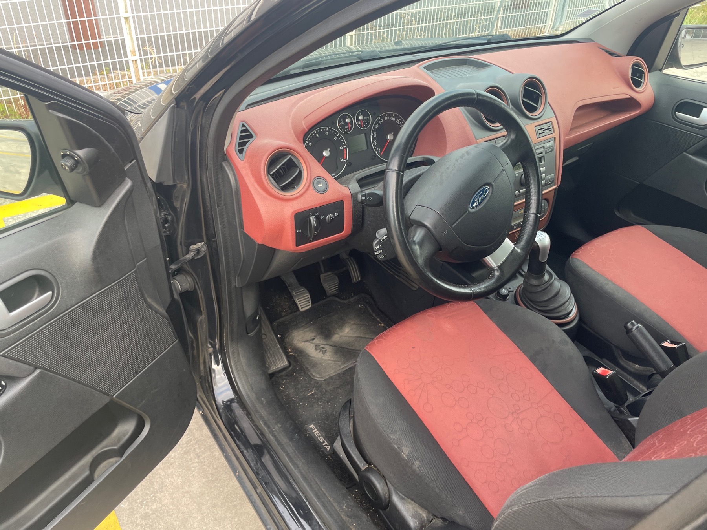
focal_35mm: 26
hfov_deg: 67.3
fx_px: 531
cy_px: 265
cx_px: 354
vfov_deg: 53.1
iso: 32
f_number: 1.6
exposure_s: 1/123
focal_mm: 4.2
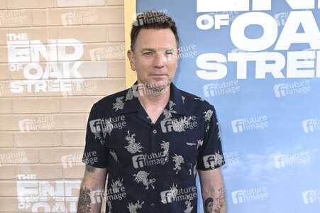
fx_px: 382
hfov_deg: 45.5
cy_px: 106
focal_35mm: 43
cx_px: 160
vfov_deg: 31.1
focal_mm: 43
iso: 640
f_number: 6.3
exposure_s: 1/250
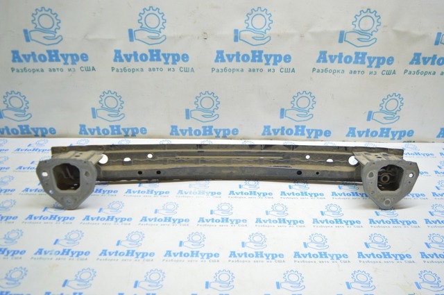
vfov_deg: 43.5
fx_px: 370
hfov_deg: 62.0
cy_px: 148
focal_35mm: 30
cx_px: 222
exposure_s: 1/40
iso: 400
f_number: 3.5
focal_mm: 20
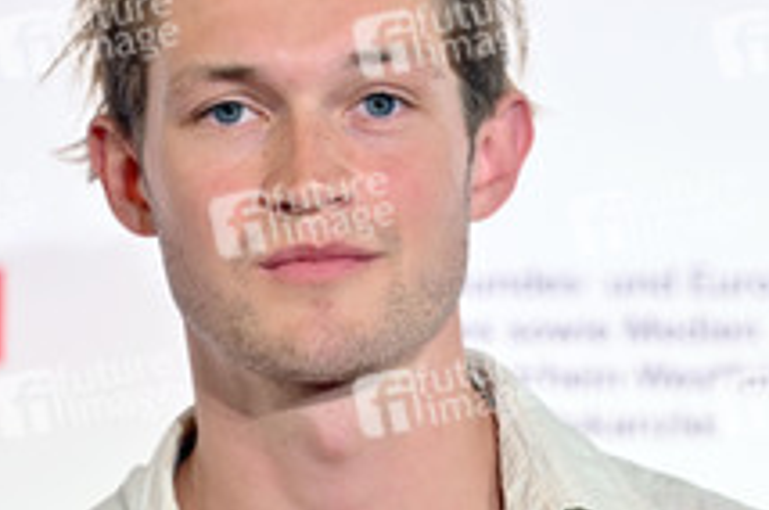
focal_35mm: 232
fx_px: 4948
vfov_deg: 5.9
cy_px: 305
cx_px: 350
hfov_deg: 8.9
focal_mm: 110
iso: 640
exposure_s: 1/320
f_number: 2.8
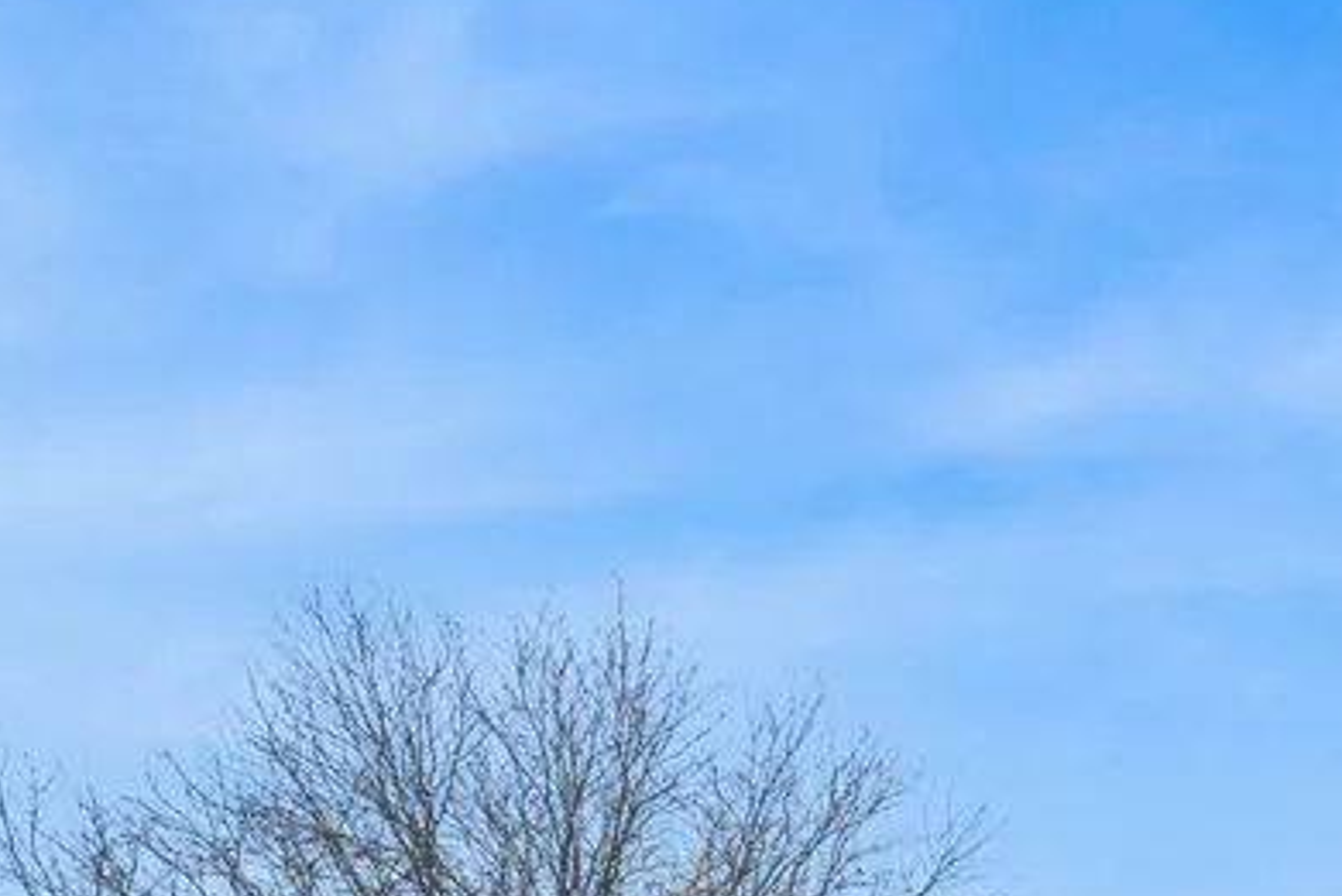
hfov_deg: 27.7
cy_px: 1751
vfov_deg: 17.4
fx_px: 2163
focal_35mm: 58
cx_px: 1816
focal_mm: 14
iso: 640
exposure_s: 1/1600
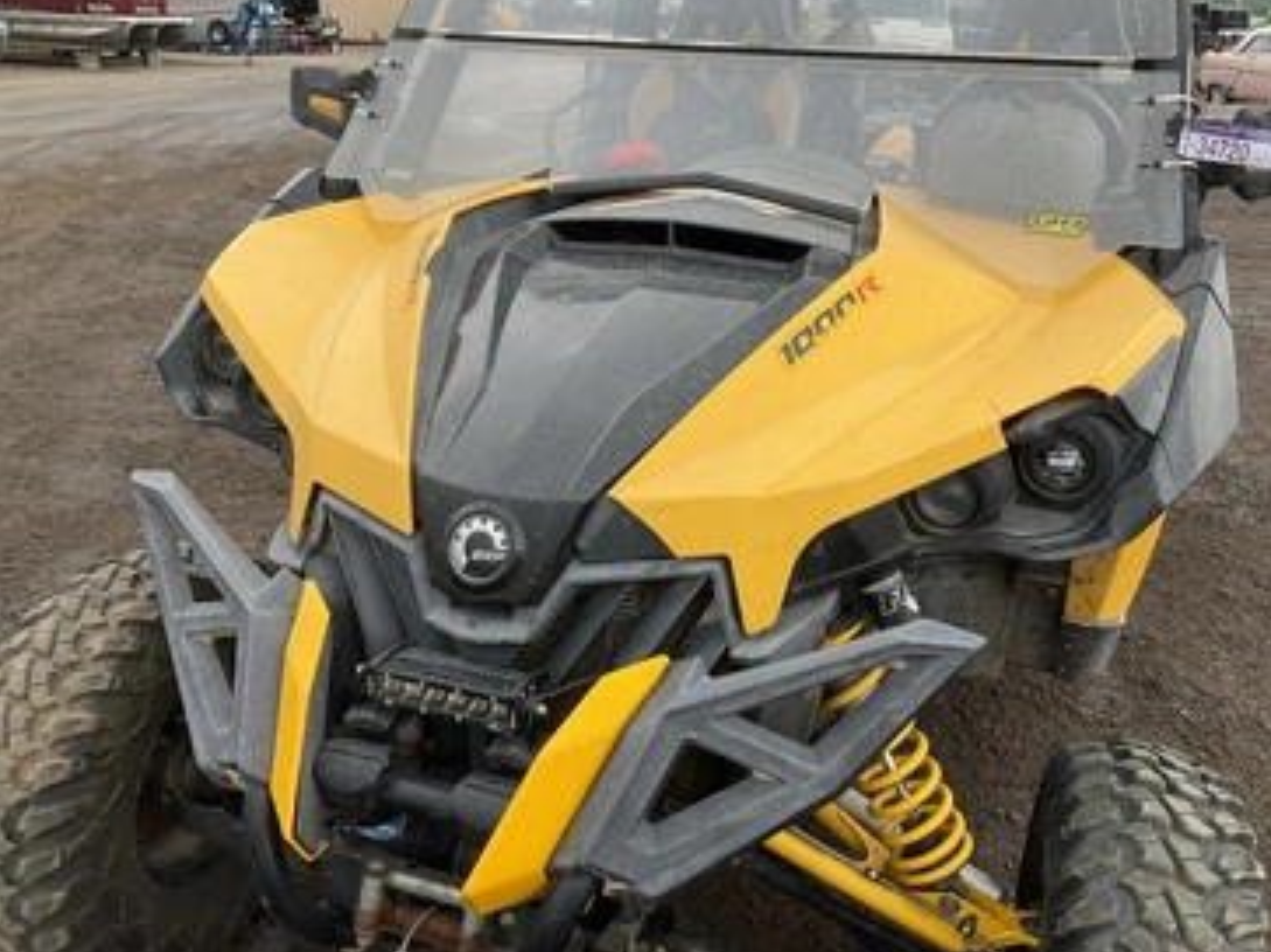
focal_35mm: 32
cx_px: 697
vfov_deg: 44.1
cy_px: 441
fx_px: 1175
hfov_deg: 56.7
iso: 25
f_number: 1.8
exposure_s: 1/674
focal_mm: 3
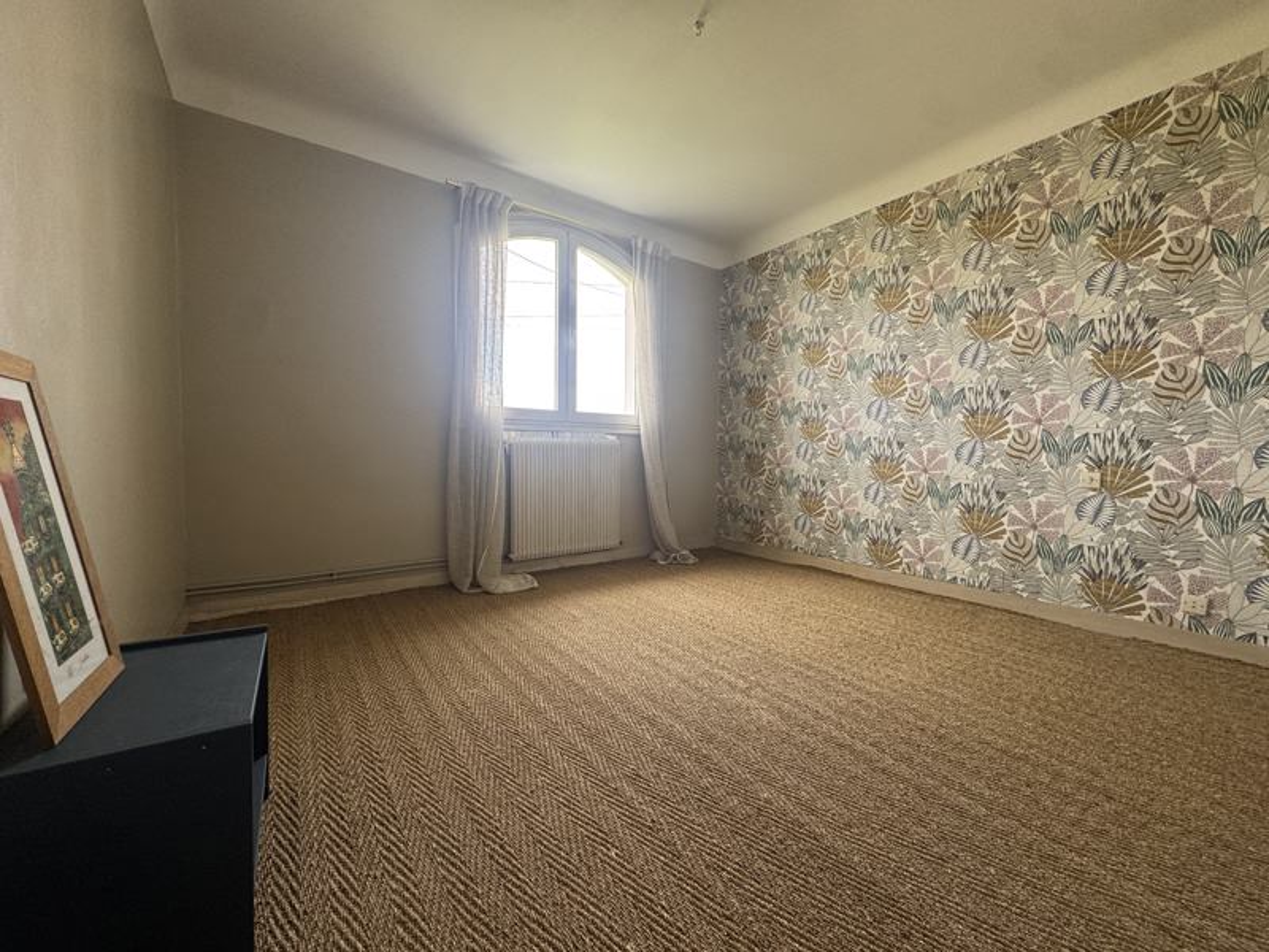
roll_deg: -0.7
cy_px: 476
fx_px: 513
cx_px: 634
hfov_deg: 102.1
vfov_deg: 85.7
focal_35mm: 14
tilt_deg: -1.9
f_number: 2.2
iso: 100
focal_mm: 2.22
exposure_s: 1/99
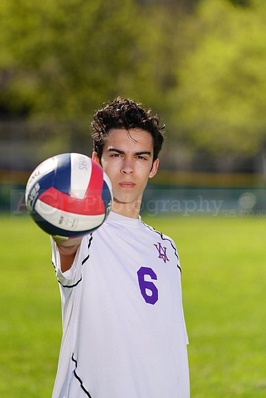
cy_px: 199
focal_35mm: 315
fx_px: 3489
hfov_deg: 4.4
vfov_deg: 6.5
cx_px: 133
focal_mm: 315
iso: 64
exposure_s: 1/200
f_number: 7.1
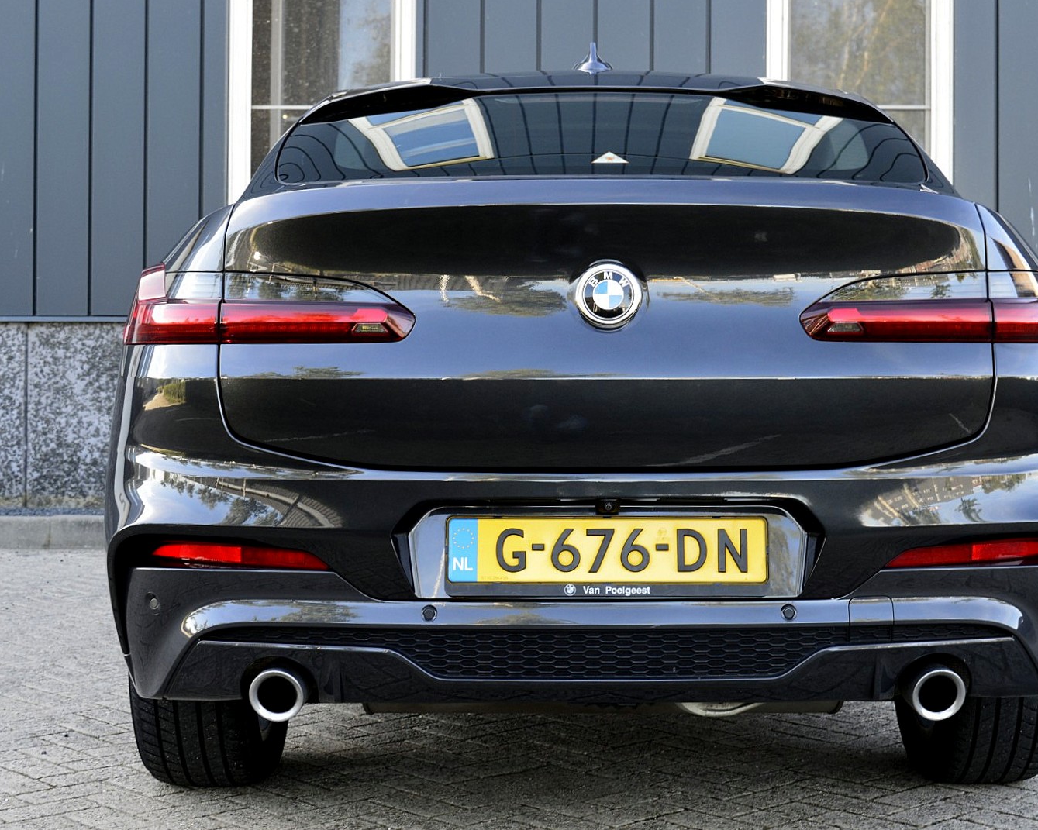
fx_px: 1782
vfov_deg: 26.2
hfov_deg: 32.5
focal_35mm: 58
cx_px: 567
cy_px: 415
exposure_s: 1/60
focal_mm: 34
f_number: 8
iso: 450
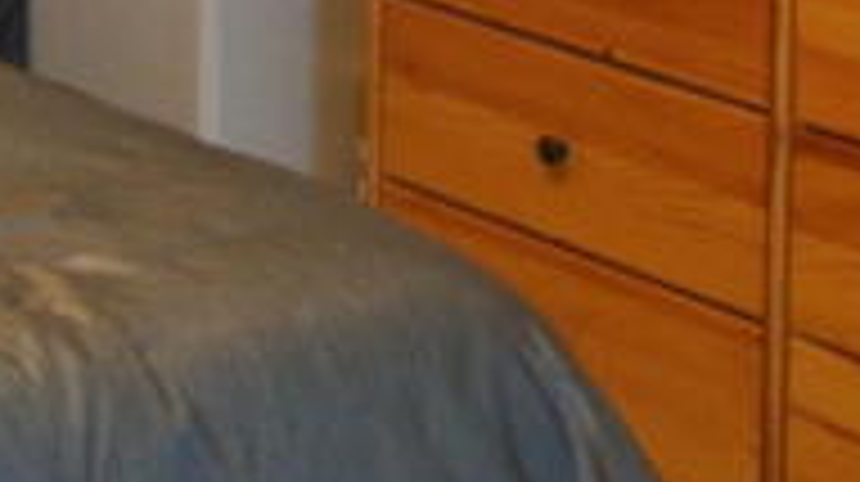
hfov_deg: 12.0
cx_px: -502
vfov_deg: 6.6
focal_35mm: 170
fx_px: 3873
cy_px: -802
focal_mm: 10
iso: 400
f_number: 3.5
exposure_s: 1/30
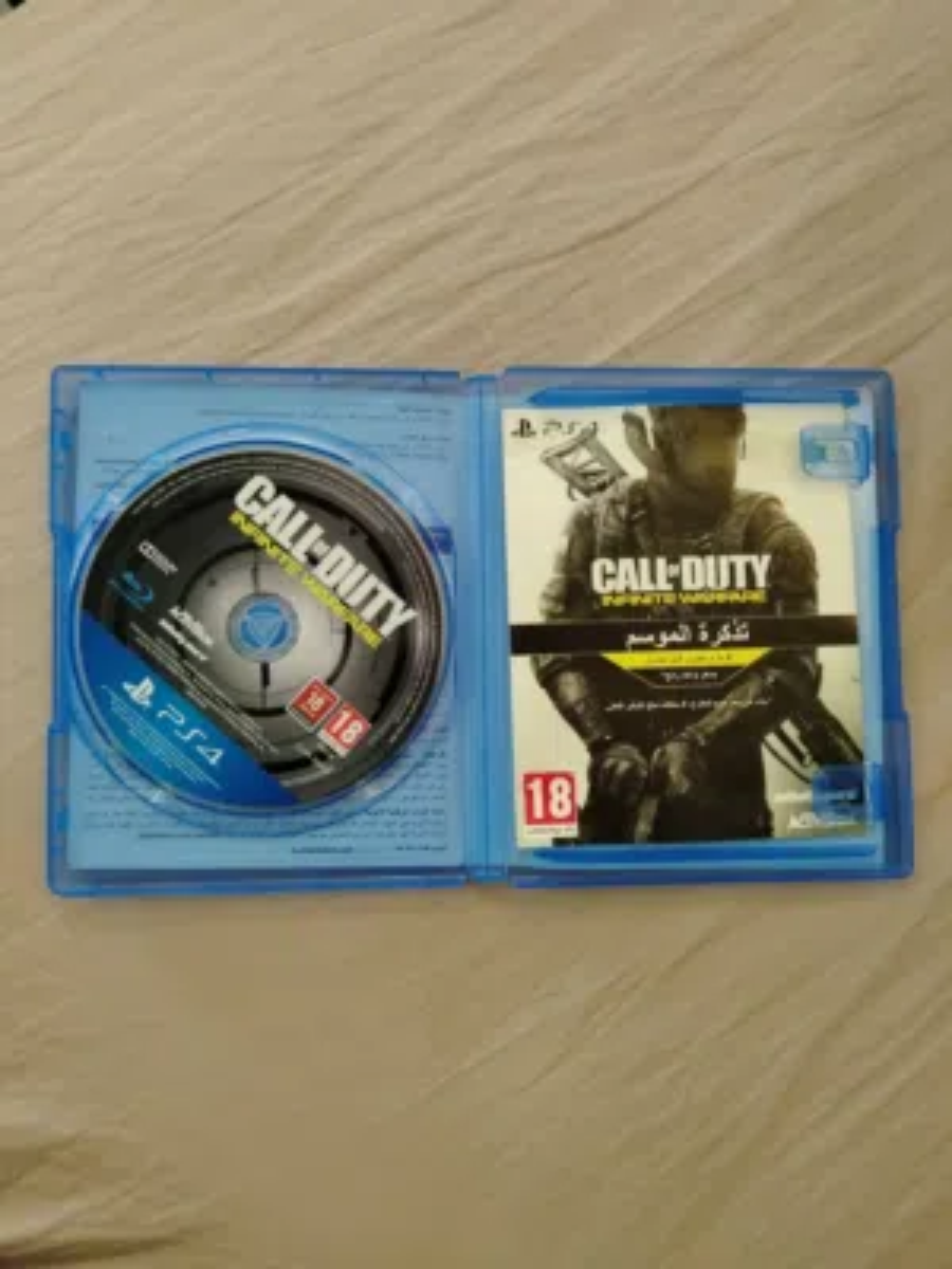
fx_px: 880
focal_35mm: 24
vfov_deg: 71.6
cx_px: 476
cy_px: 634
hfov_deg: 56.8
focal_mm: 5.25
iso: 3706
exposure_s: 1/100
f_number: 1.75
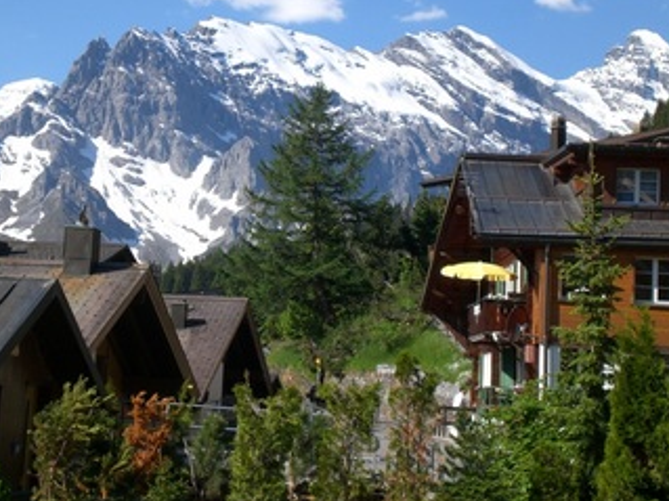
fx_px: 1526
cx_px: 264
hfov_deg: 24.7
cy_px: 235
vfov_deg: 18.6
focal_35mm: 79
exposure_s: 1/320
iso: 50
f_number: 5.7
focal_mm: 10.4
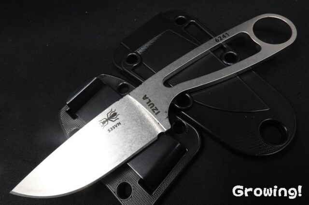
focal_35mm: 24
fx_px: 206
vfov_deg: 53.1
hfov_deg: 73.8
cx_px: 154
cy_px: 102
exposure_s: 1/30
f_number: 11
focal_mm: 9
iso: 1250
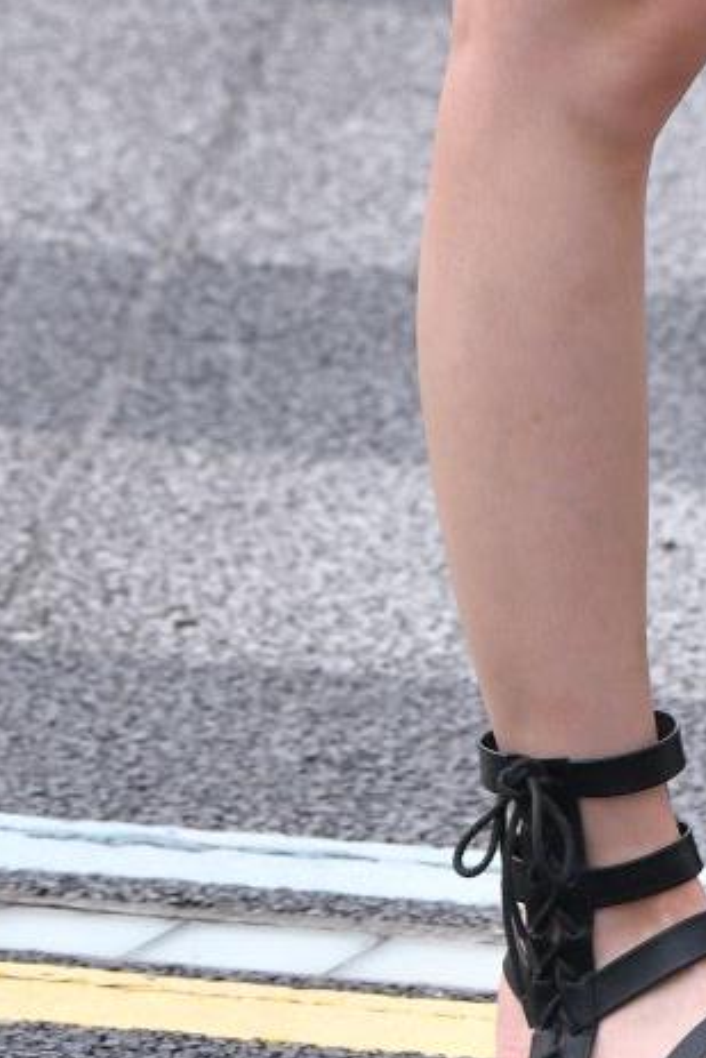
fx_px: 14667
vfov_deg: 4.1
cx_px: 609
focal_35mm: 499
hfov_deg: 2.8
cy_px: -924
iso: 500
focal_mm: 100
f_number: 5
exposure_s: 1/640
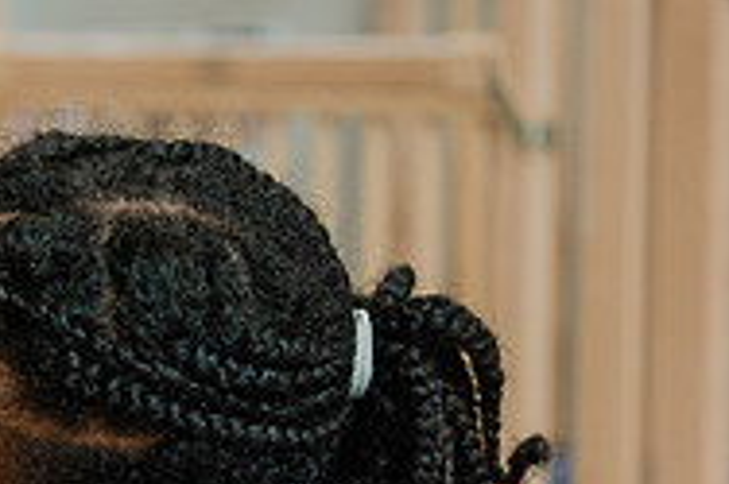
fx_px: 4370
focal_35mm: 216
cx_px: -310
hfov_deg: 9.3
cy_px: 529
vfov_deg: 6.3
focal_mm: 70
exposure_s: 1/200
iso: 800
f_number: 3.5
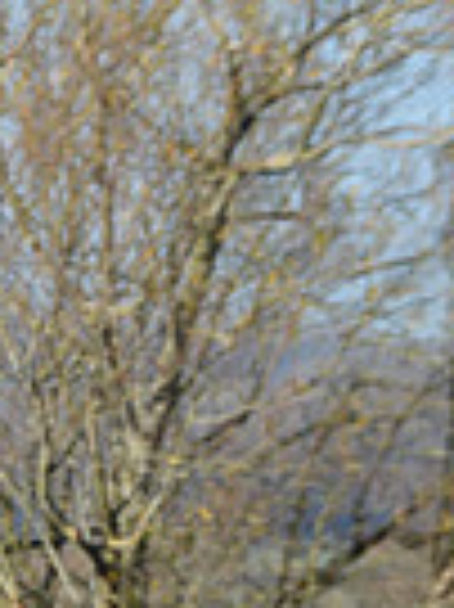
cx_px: -764
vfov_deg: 2.4
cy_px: 694
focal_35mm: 827
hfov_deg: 1.8
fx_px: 14485
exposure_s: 1/1250
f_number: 7.1
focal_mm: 200
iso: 1000
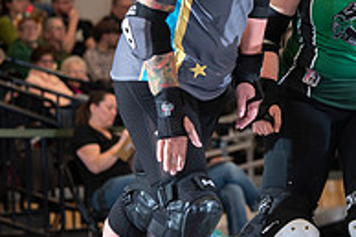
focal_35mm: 449
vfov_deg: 3.1
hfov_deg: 4.6
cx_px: 259
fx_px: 4436
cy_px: 73
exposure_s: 1/160
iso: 640
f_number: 5.6
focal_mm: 150
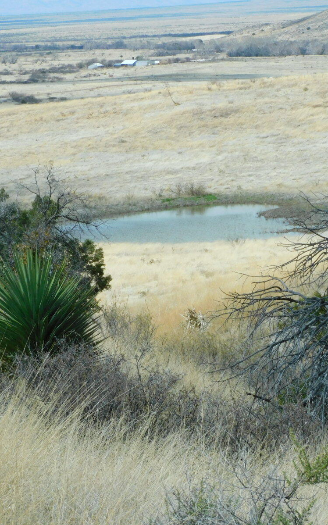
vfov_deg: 12.8
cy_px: 262
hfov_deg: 8.0
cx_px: 196
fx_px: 2332
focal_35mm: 163
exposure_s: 1/800
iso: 125
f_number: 5
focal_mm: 20.6
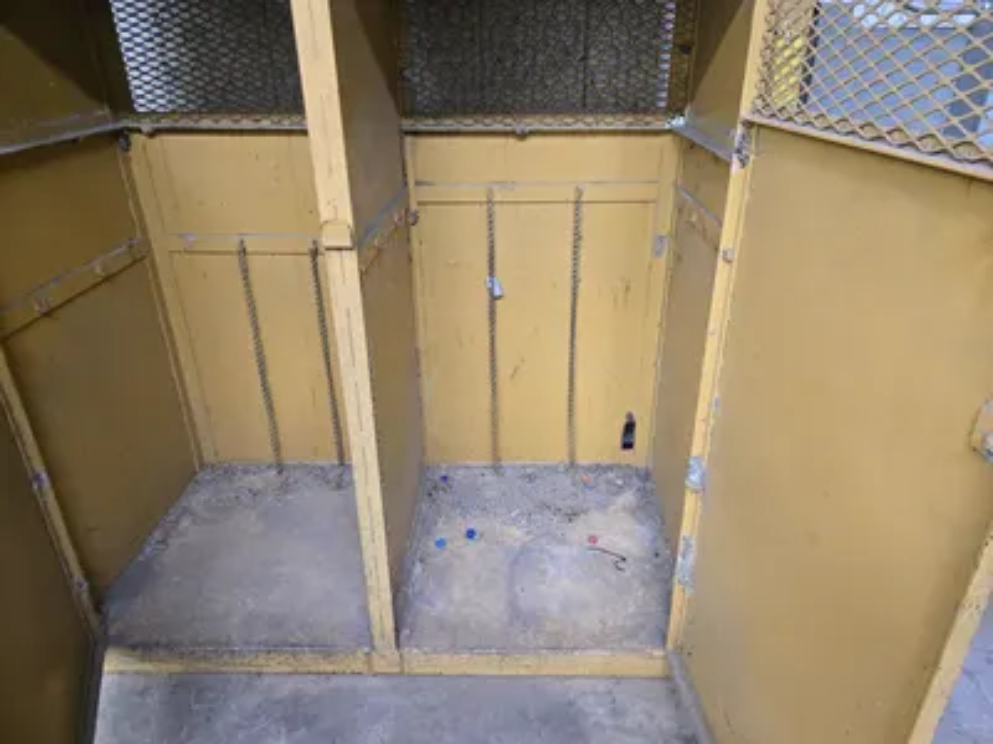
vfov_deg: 58.9
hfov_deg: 73.9
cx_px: 496
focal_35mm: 23
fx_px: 660
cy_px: 372
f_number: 1.8
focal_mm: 5.4
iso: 640
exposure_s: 1/60
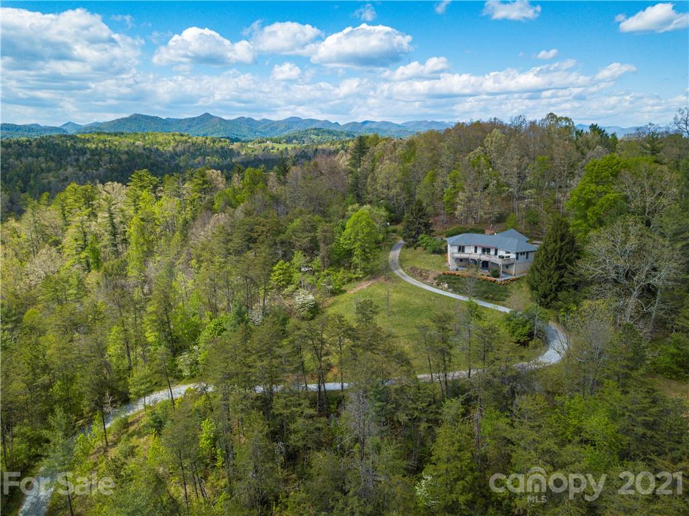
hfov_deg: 67.3
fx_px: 517
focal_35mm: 26
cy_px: 258
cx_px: 344
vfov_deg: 53.0
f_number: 2.2
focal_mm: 4.7
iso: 100
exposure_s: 1/1250
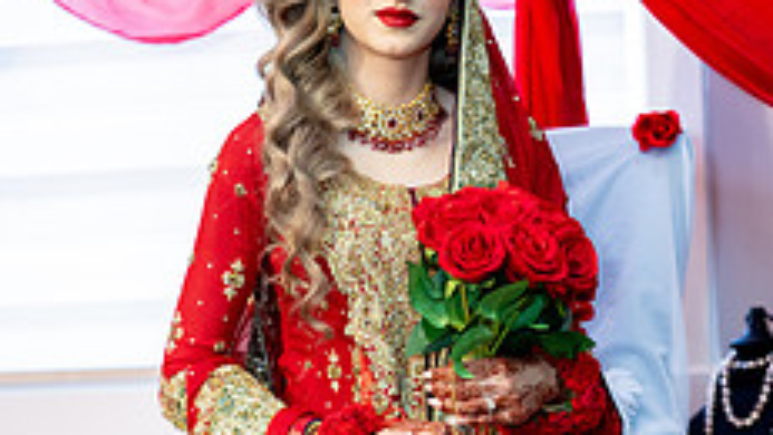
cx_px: 422
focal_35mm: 102
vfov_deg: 11.7
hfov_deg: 20.9
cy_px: 462
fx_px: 2091
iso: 1000
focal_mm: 50
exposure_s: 1/200
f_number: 2
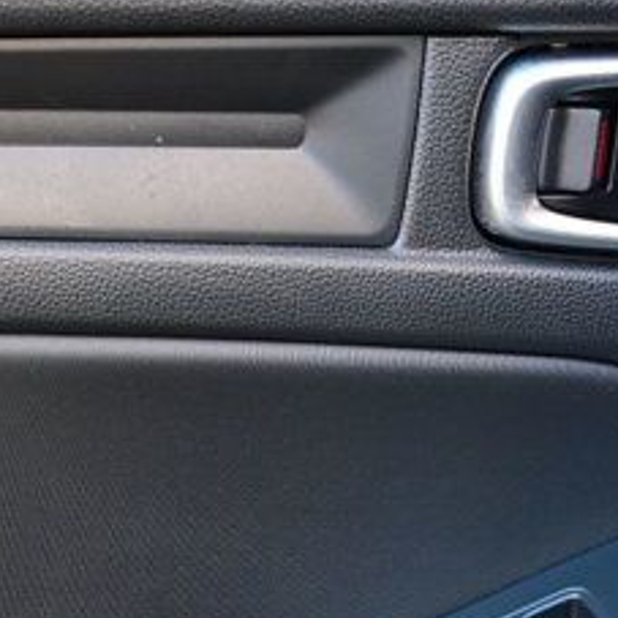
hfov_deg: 18.7
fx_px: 1858
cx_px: 131
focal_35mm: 92
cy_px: 713
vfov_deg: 18.1
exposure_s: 1/25
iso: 110
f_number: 3.5
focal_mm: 16
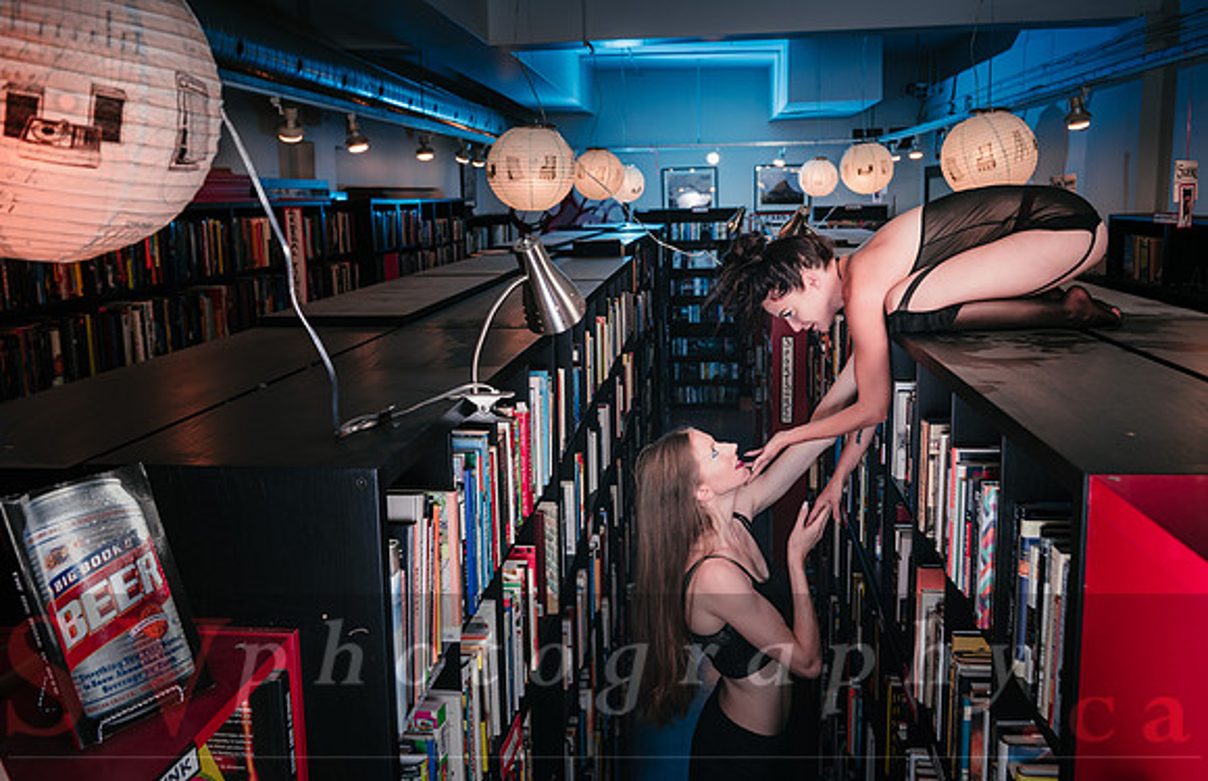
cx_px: 604
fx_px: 1141
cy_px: 379
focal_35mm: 34
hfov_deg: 55.8
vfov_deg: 37.8
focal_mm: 34
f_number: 5
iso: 200
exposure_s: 1/125
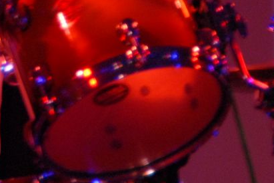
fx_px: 3467
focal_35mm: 455
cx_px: -79
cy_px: -159
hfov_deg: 4.5
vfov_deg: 3.0
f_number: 5.3
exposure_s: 1/20
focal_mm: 78
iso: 800
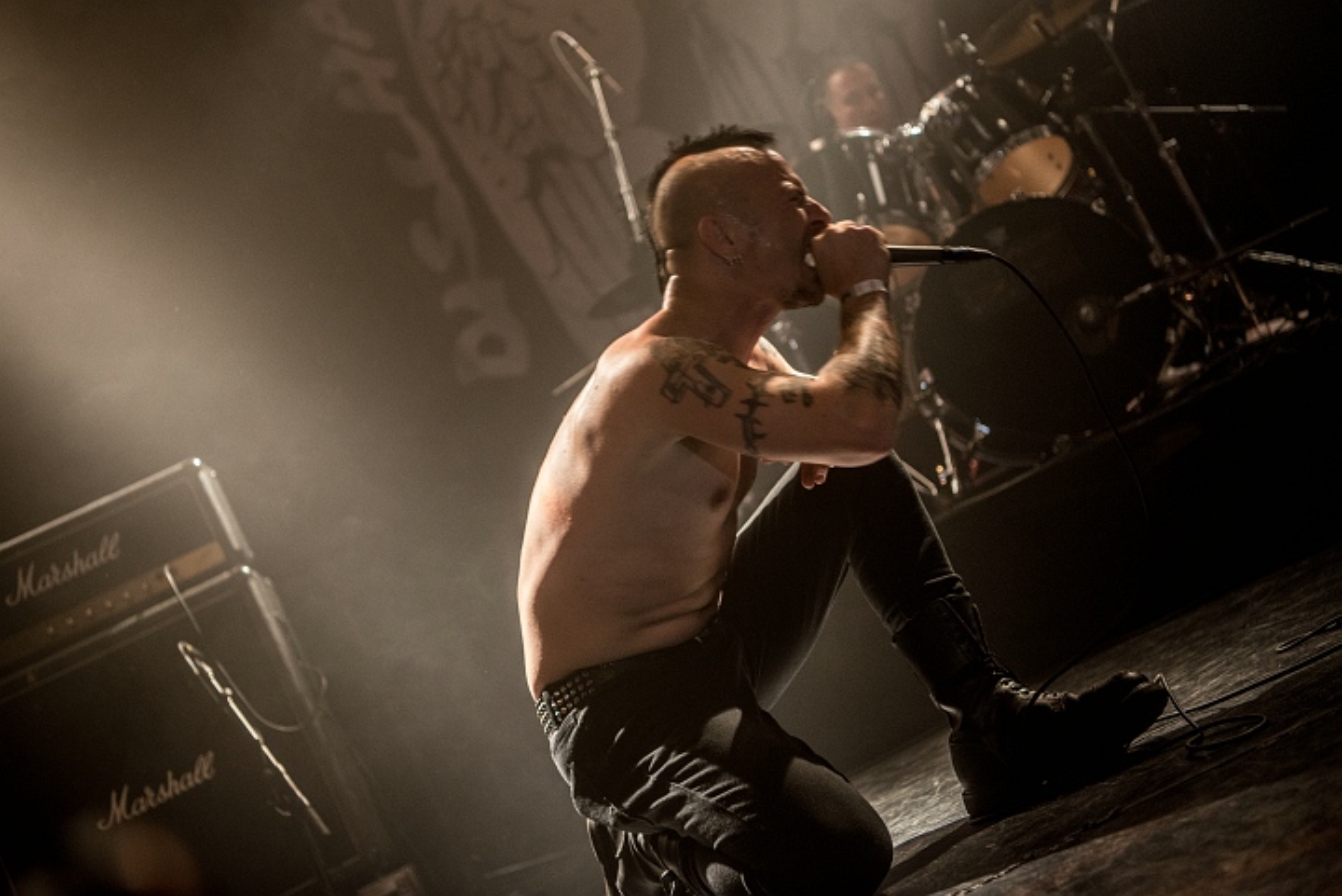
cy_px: 448
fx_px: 1865
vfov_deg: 27.0
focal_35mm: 50
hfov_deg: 39.6
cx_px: 671
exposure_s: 1/50
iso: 2000
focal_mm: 50
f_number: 2.8
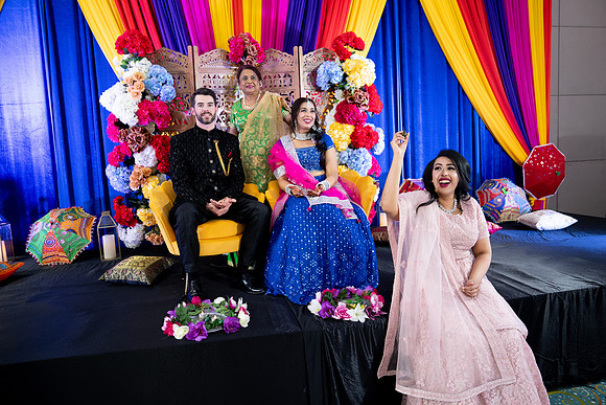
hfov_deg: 73.7
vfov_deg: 53.2
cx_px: 303
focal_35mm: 24
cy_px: 202
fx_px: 404
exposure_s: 1/125
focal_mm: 24
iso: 1250
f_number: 2.8
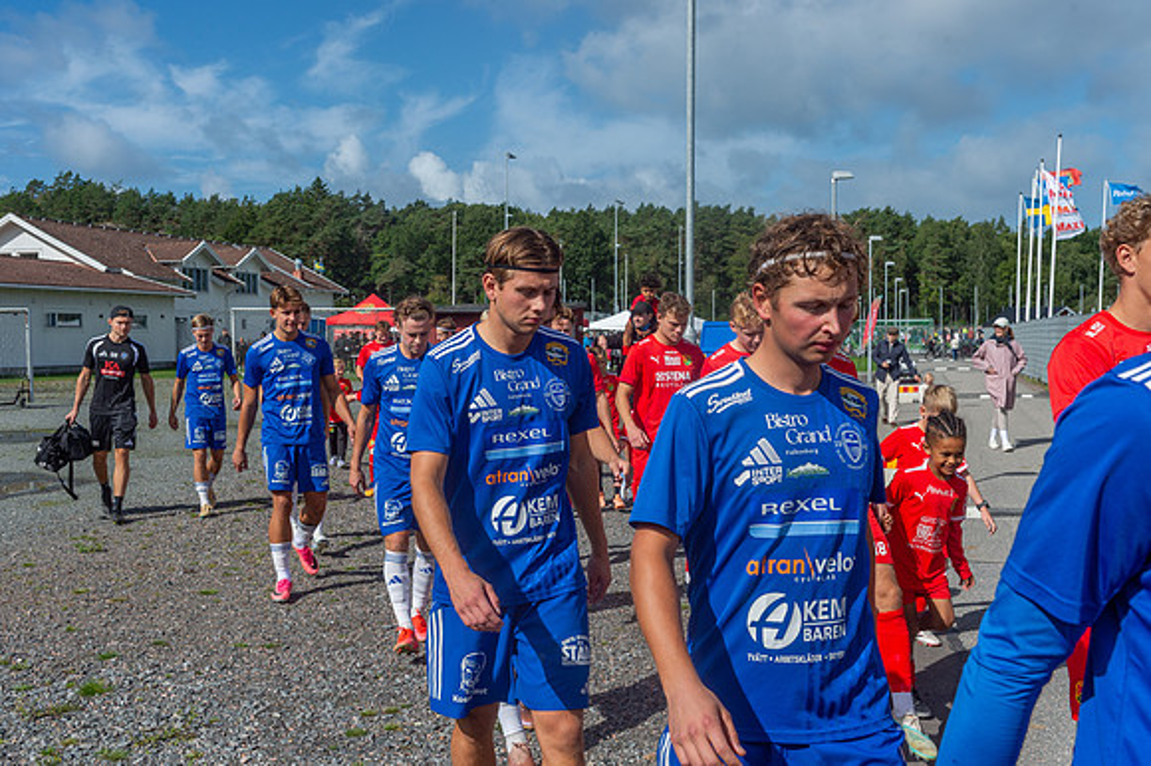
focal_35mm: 38
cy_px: 383
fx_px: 1214
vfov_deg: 35.0
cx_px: 576
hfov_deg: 50.7
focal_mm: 38
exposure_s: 1/800
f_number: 7.1
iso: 110
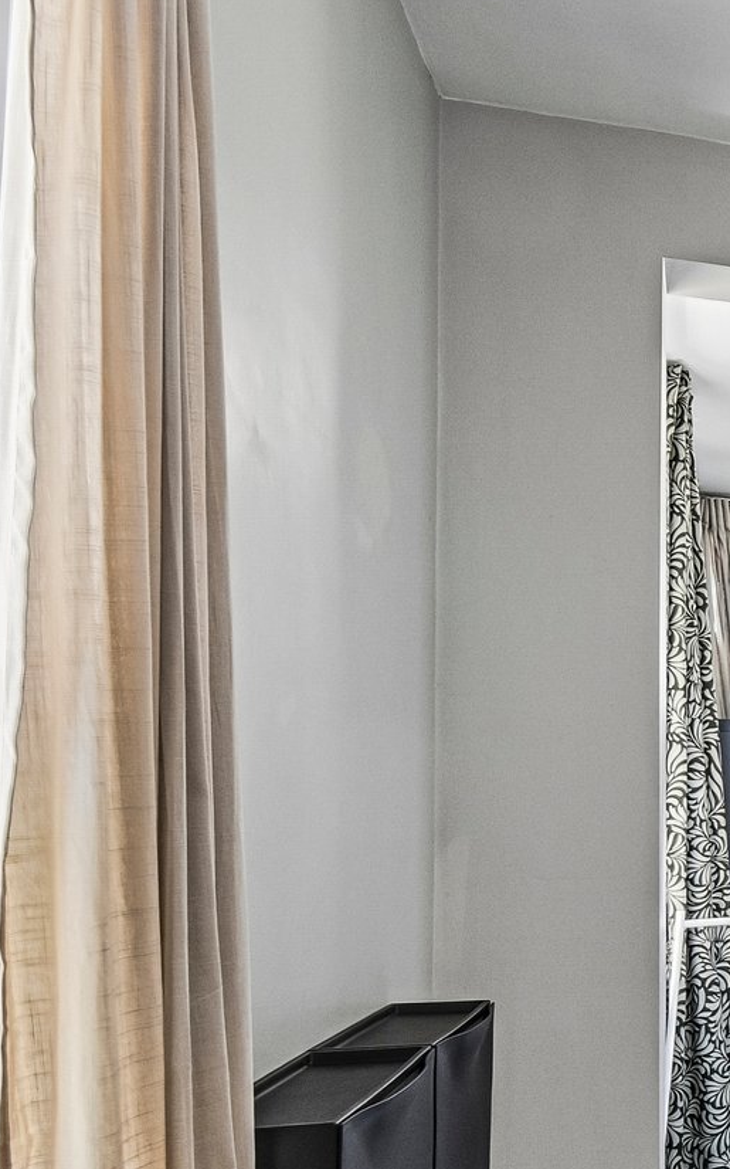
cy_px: 865
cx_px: 1208
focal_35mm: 38
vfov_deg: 49.6
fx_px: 1210
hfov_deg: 23.4
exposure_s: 1/15
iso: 220
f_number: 8
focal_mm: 10
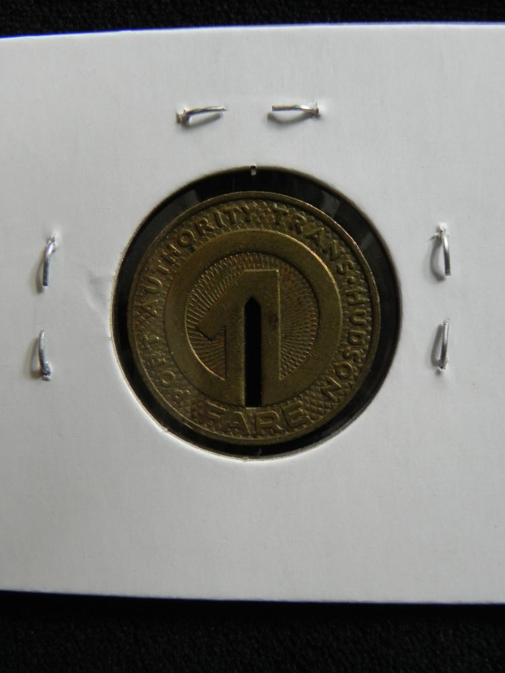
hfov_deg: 28.0
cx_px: 252
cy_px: 336
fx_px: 1011
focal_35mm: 52
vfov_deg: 36.8
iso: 256
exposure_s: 1/30
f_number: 3.5
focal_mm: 9.2
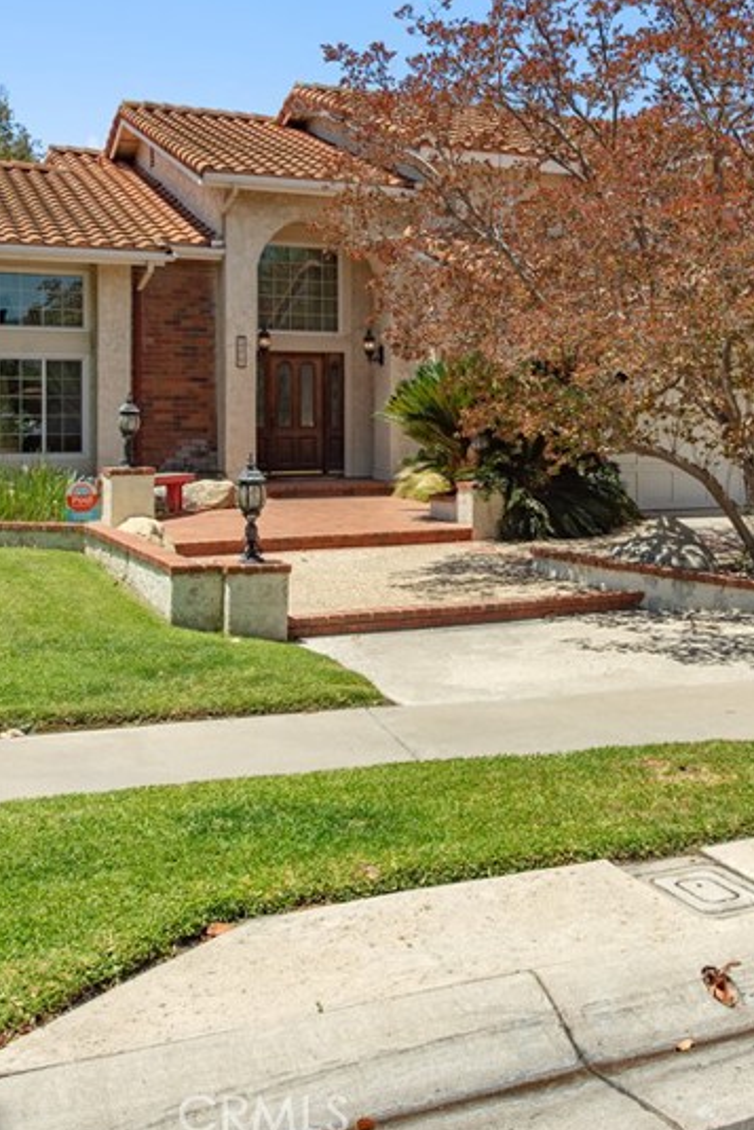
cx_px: 587
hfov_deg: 29.9
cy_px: 423
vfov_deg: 44.1
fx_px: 1381
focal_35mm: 44
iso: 200
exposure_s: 1/500
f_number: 11
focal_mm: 23
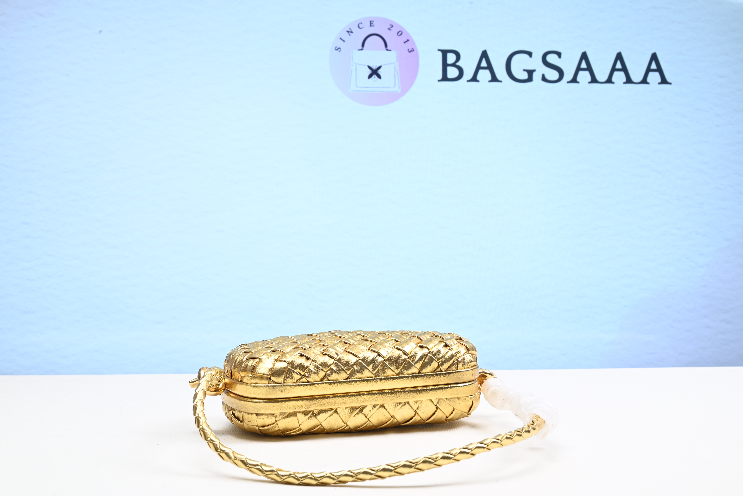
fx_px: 826
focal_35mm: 40
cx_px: 372
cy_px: 248
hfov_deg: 48.4
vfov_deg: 33.4
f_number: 16
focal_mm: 40
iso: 100
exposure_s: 1/2
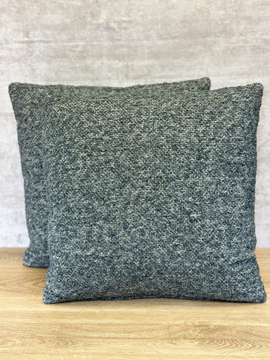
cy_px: 180
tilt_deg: -14.5
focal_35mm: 48
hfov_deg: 30.3
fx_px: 499
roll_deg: +1.7
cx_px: 135
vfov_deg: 39.7
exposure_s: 1/120
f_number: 1.78
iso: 125
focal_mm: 6.86
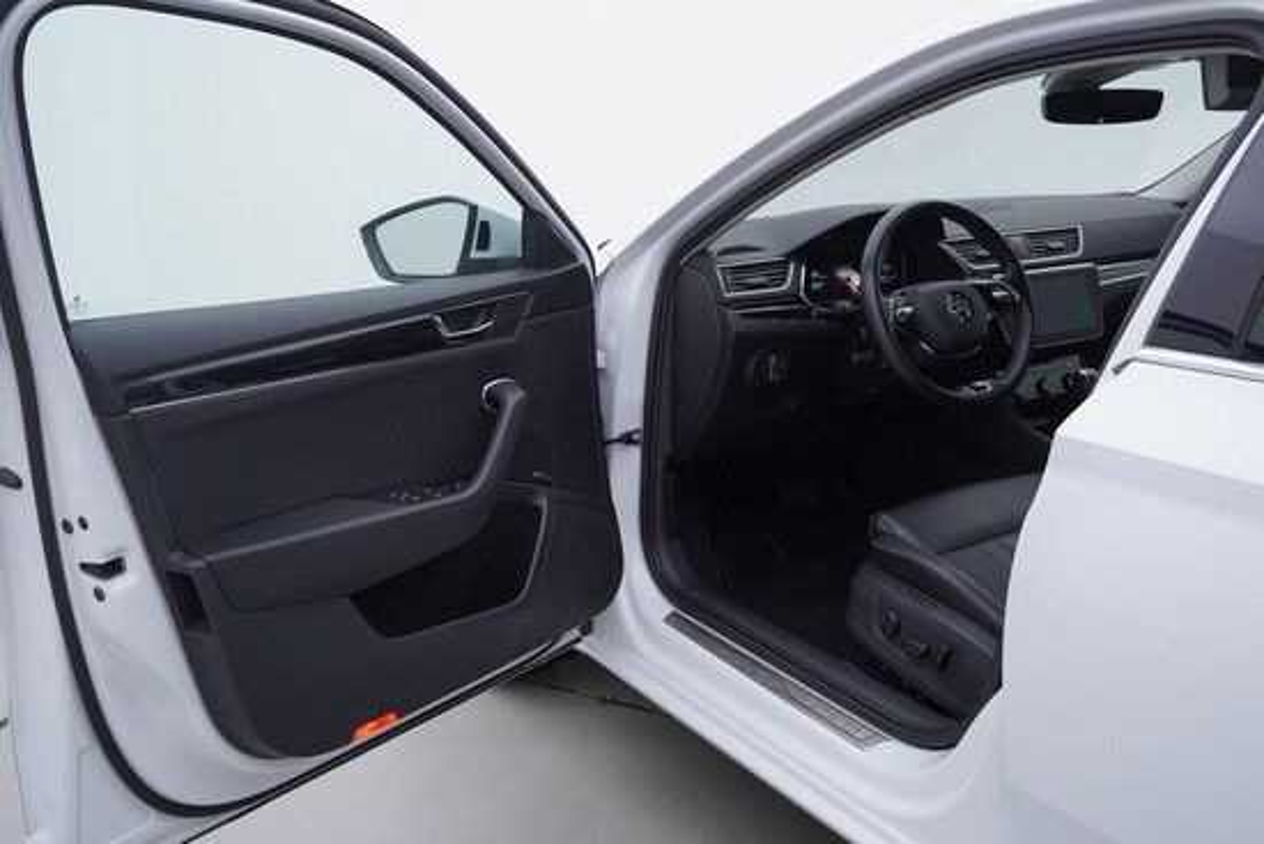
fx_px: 1264
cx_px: 632
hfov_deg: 53.1
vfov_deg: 36.9
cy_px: 422
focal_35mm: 36
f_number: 4
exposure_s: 1/60
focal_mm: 24
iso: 125
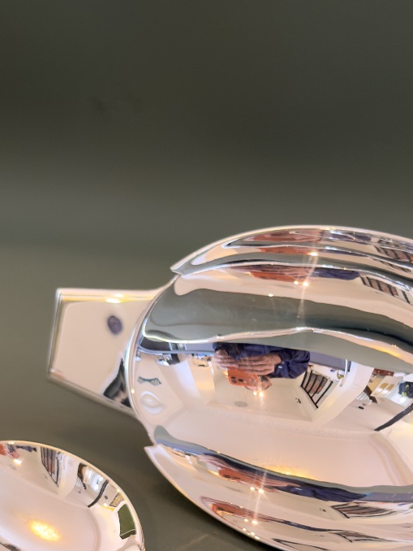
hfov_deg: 21.2
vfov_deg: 27.3
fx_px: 1097
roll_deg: -0.9
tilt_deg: -32.8
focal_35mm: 69
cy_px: 477
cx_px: 277
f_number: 1.78
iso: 250
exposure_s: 1/33
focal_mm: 6.76
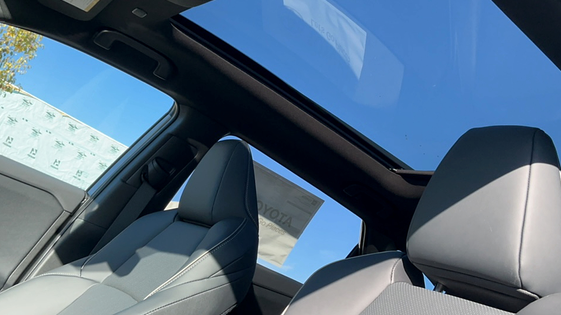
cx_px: 281
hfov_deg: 59.5
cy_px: 154
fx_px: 491
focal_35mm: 33
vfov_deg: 35.6
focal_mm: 3
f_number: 1.8
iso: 25
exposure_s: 1/318
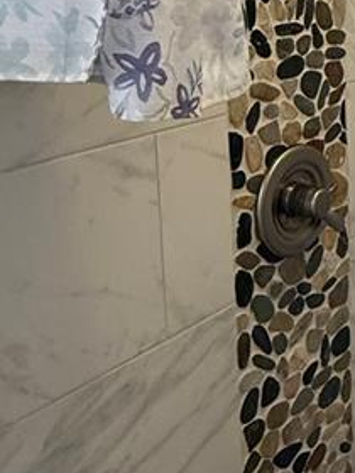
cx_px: 490
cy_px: 98
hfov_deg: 21.5
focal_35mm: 60
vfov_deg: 31.4
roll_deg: -0.7
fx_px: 820
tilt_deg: -9.8
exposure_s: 1/60
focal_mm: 2.22
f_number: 2.2
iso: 250
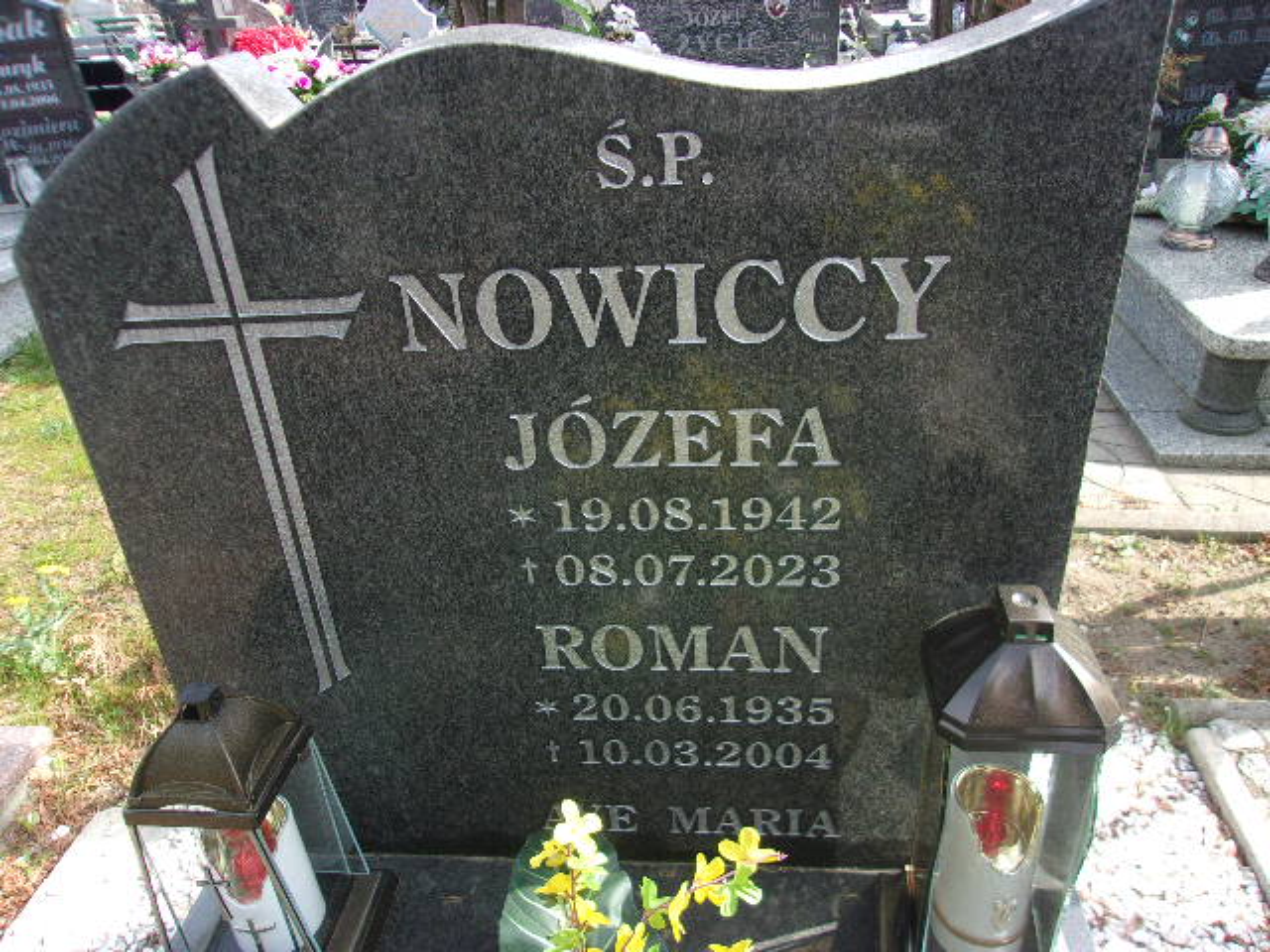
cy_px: 476
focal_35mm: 27
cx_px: 635
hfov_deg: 65.3
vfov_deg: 51.4
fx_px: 991
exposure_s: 1/280
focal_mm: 4.9
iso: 80
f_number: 3
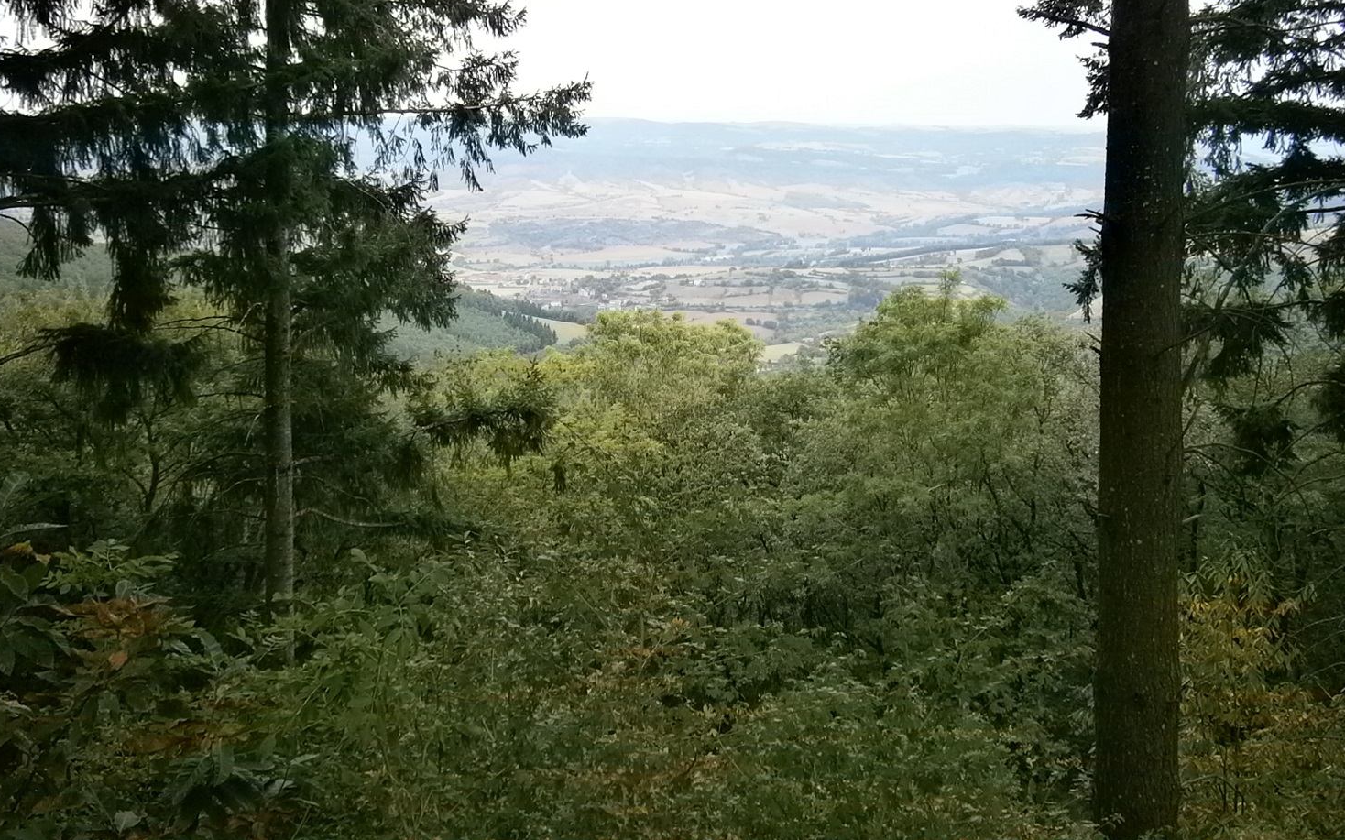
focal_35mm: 39
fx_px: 1429
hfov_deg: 50.4
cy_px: 332
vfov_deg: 32.6
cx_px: 676
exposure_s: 1/100
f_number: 3.1
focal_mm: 6.4
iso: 80
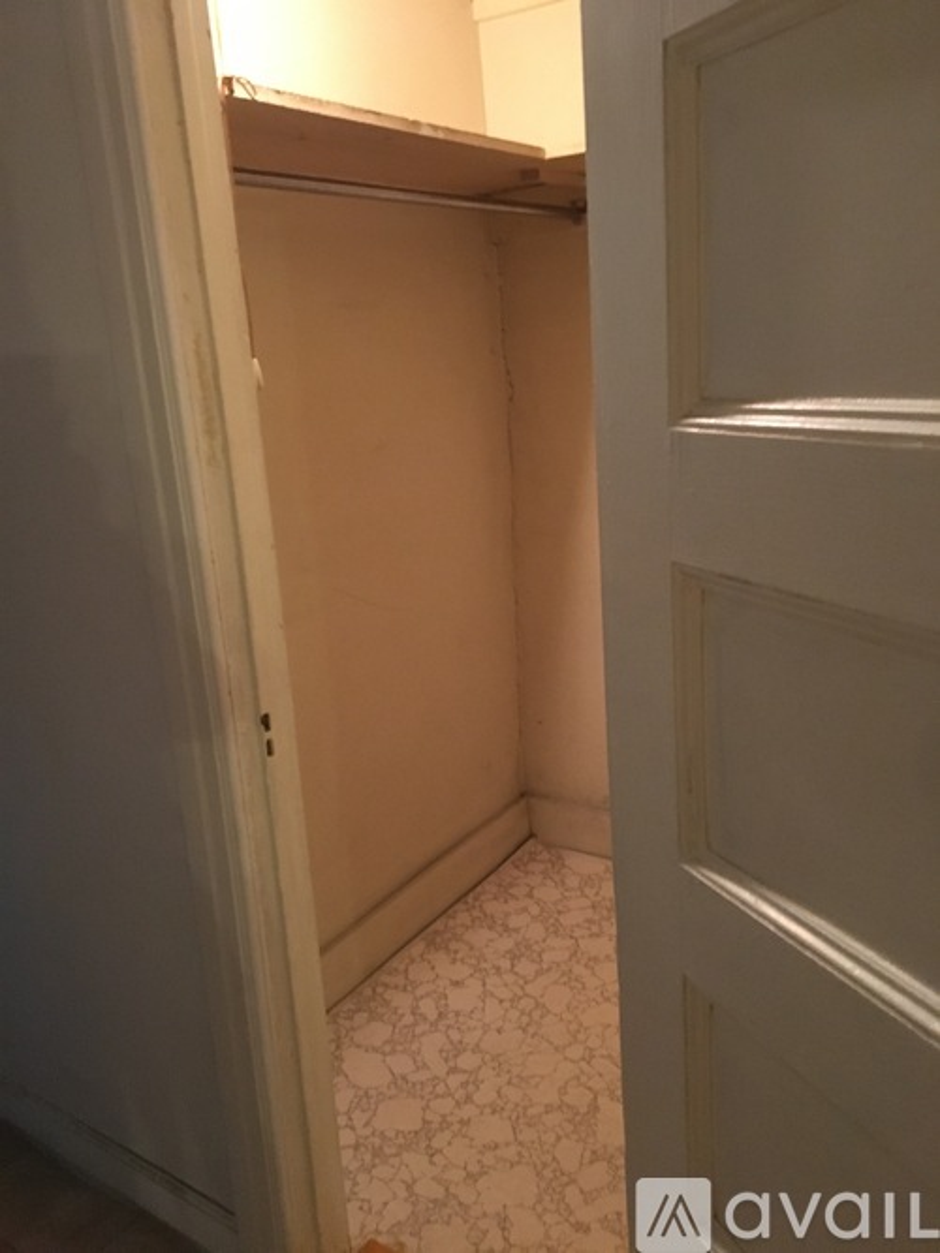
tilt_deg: -15.1
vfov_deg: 61.7
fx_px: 1050
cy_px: 626
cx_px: 470
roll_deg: +2.6
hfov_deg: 48.2
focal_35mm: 29
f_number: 2.2
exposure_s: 1/15
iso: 320
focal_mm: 4.15
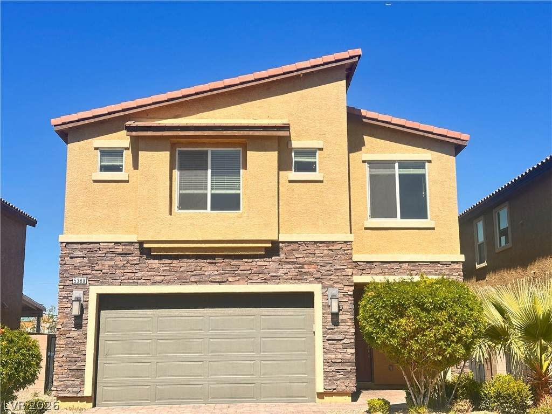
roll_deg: +0.7
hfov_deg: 39.7
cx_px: 276
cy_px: 207
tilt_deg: +10.7
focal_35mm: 48
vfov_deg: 30.3
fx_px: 765
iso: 64
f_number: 1.78
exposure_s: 1/1613
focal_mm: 6.86
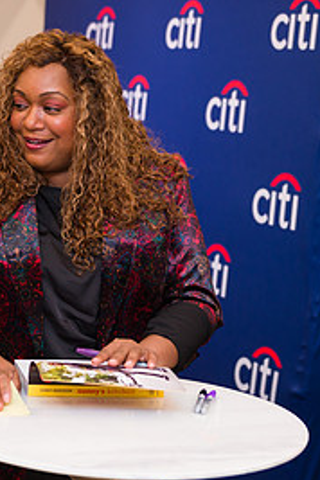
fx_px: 1160
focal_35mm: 87
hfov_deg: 15.7
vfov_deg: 23.4
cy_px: 218
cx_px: 156
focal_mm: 40
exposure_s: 1/160
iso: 400
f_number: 3.2
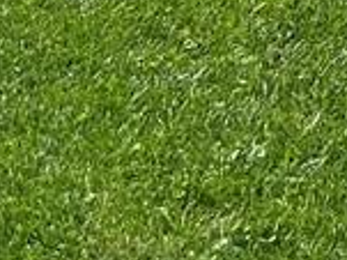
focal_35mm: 176
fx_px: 1763
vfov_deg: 7.5
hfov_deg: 10.7
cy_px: -476
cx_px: 579
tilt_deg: -3.7
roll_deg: -0.1
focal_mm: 5.7
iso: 50
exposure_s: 1/3460
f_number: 1.5
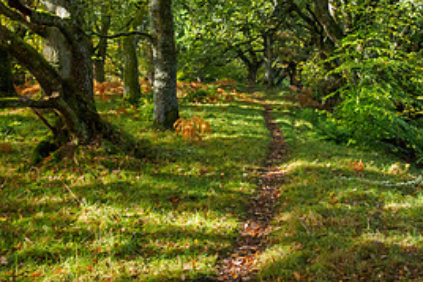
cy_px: 102
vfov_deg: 25.0
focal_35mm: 54
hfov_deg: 36.4
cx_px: 292
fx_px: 635
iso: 2500
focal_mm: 12
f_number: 2
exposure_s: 1/1000
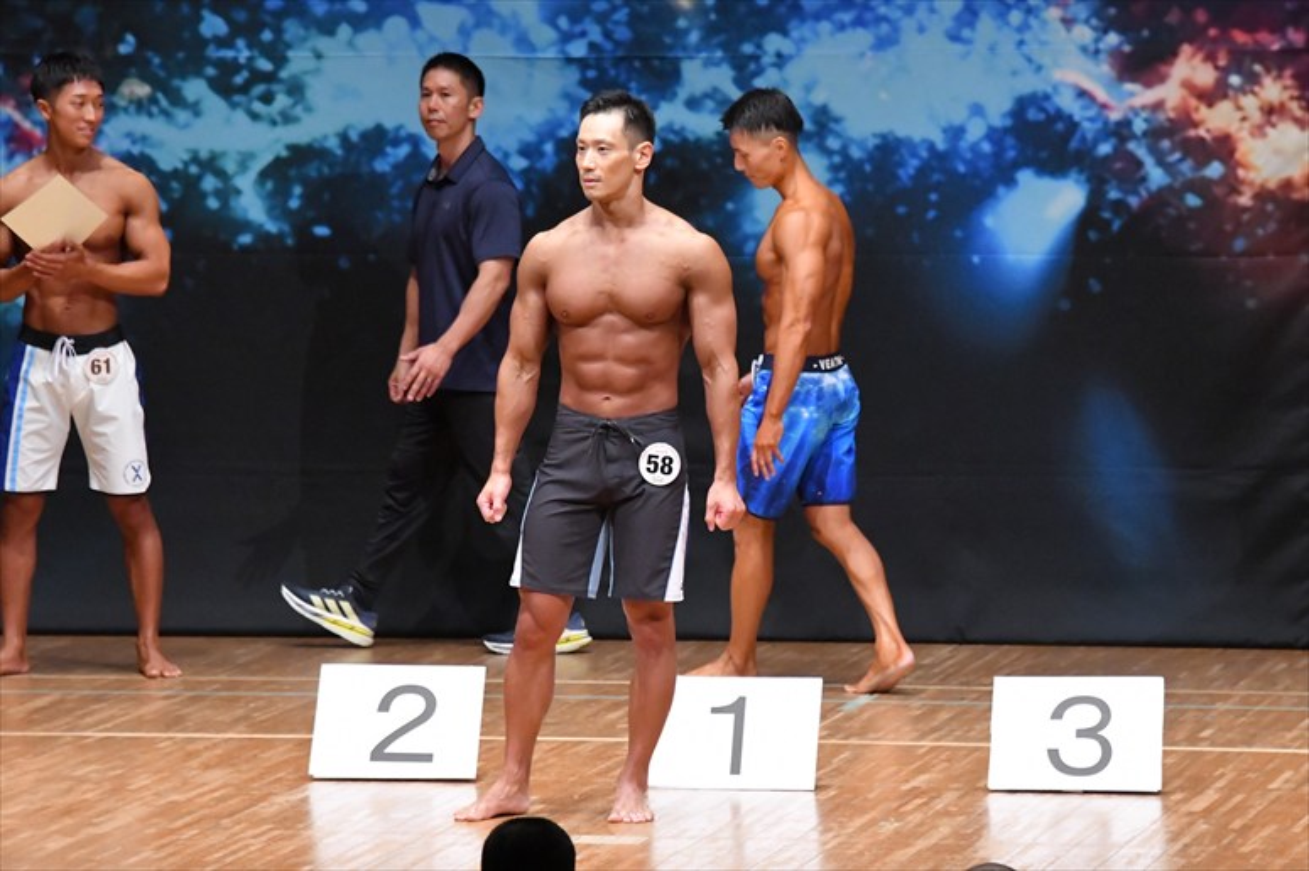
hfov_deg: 7.6
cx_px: 654
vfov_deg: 5.1
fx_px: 9813
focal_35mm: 270
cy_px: 436
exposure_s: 1/400
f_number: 5.6
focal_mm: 180
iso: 8000
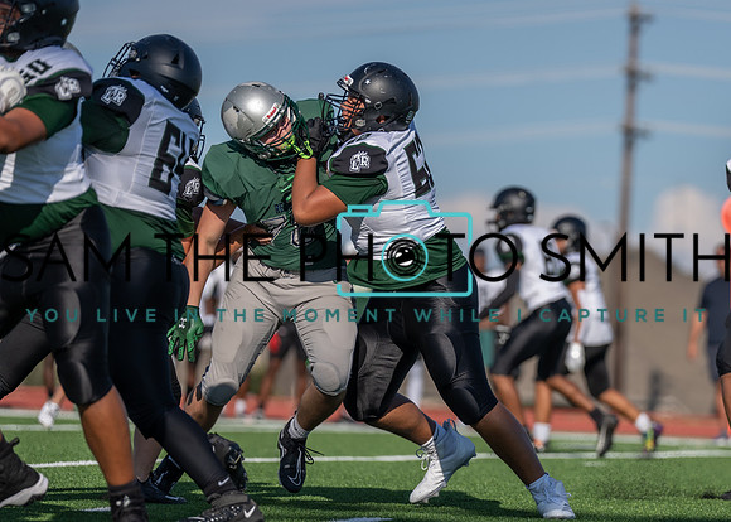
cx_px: 536
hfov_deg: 6.9
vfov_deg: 5.0
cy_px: 344
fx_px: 6016
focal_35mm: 290
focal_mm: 200
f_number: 2.8
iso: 100
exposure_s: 1/2500
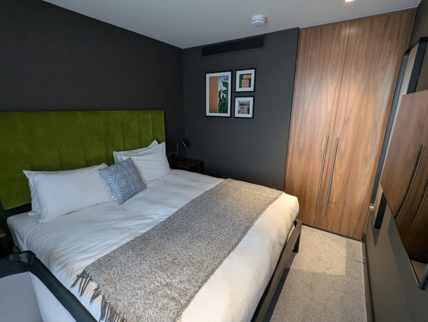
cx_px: 214
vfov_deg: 78.2
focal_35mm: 16
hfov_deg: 94.4
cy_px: 161
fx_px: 198
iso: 290
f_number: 2.2
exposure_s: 1/50
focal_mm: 2.35
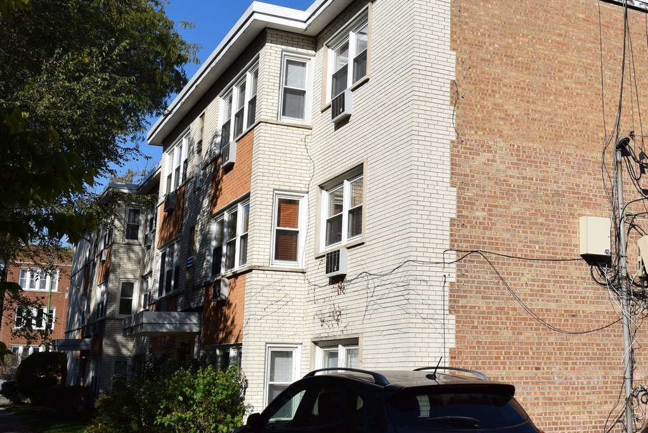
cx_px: 472
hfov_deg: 38.9
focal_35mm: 50
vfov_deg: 27.0
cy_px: 143
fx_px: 897
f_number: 11
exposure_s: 1/500
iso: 200
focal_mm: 21
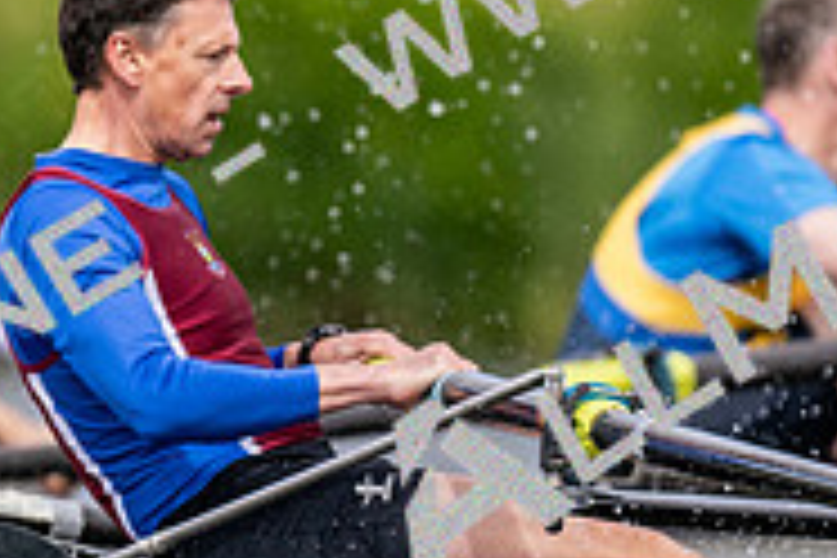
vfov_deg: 0.7
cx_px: 9
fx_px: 43474
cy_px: 187
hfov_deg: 1.1
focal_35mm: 1870
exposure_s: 1/2500
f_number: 4
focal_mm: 600
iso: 450
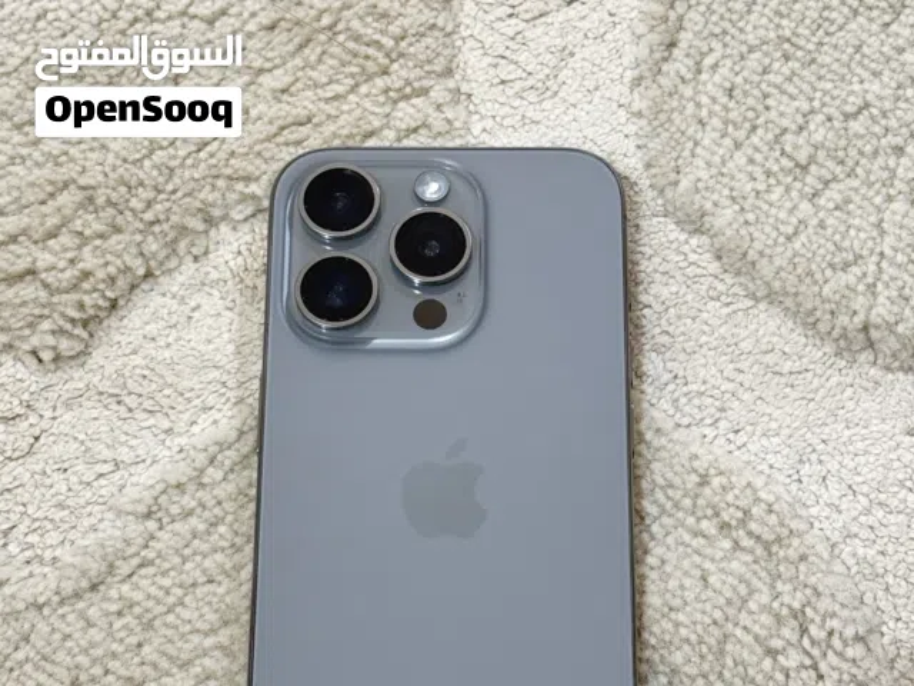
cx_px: 457
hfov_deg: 39.7
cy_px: 343
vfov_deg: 30.3
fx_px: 1267
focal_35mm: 48
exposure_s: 1/33
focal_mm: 6.76
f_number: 1.78
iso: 200
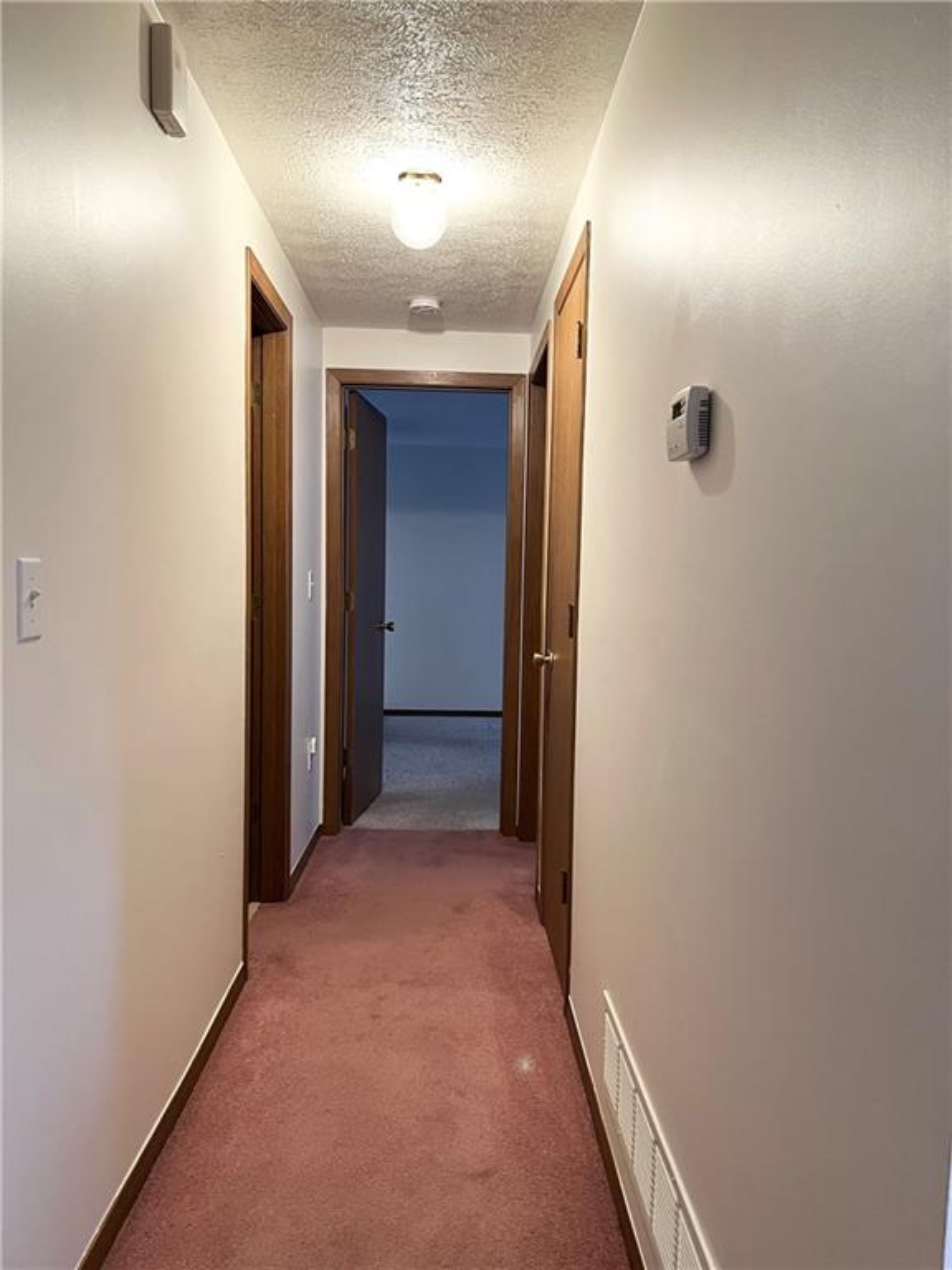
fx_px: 953
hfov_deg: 53.1
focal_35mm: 26
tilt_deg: -3.4
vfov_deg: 67.3
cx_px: 476
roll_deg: -0.9
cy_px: 635
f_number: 1.5
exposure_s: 1/60
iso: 250
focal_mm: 5.7
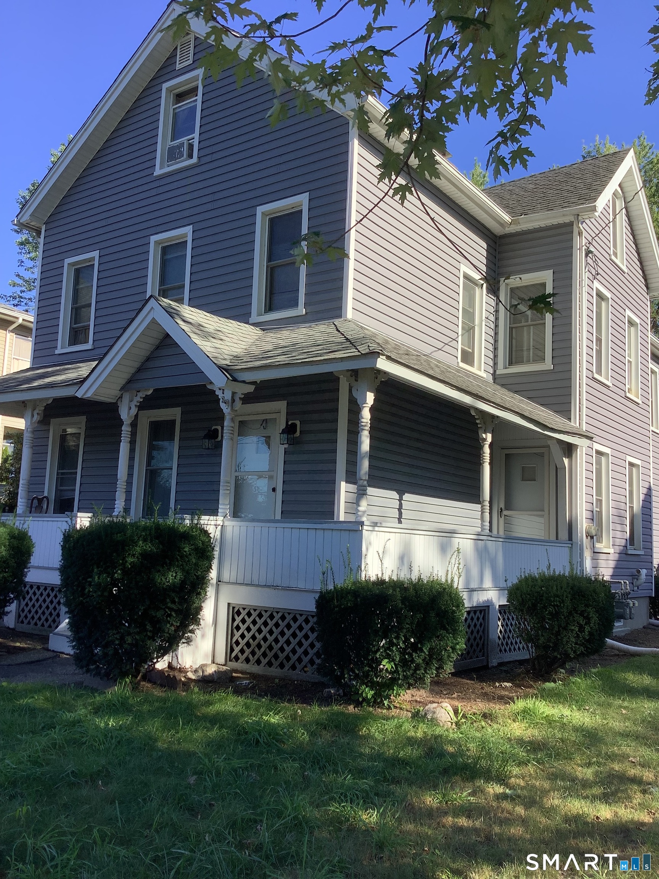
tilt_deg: +6.7
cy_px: 440
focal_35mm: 31
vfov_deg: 58.4
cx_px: 330
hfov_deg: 45.4
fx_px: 787
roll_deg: -2.8
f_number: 2.4
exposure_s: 1/529
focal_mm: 3.3
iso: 25
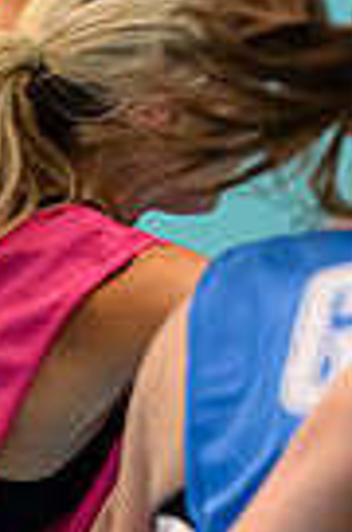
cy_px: 360
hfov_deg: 1.4
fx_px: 14667
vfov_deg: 2.1
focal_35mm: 995
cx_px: 1171
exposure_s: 1/1000
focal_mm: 200
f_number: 2.8
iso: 8000
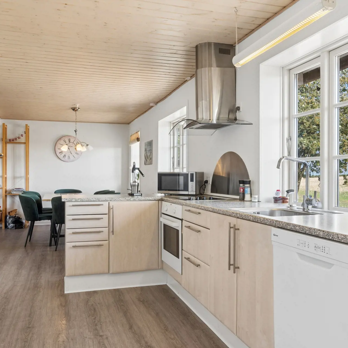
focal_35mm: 33
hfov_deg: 50.2
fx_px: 371
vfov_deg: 50.2
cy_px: 174
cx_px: 185
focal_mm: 17
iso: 200
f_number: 8
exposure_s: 1/100
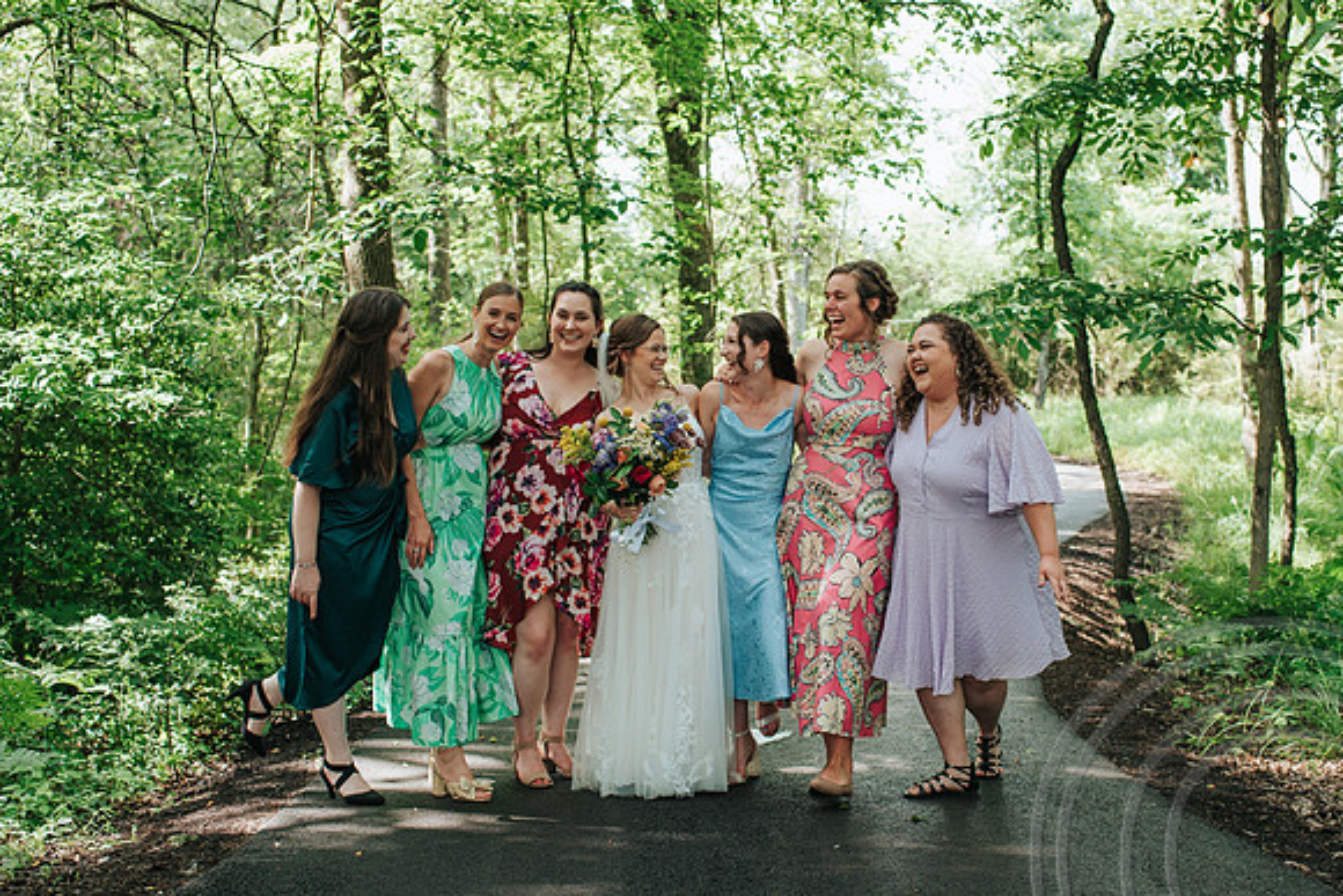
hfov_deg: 42.2
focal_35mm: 46
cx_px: 775
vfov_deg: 29.0
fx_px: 1733
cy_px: 481
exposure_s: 1/250
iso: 220
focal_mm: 35
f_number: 3.2
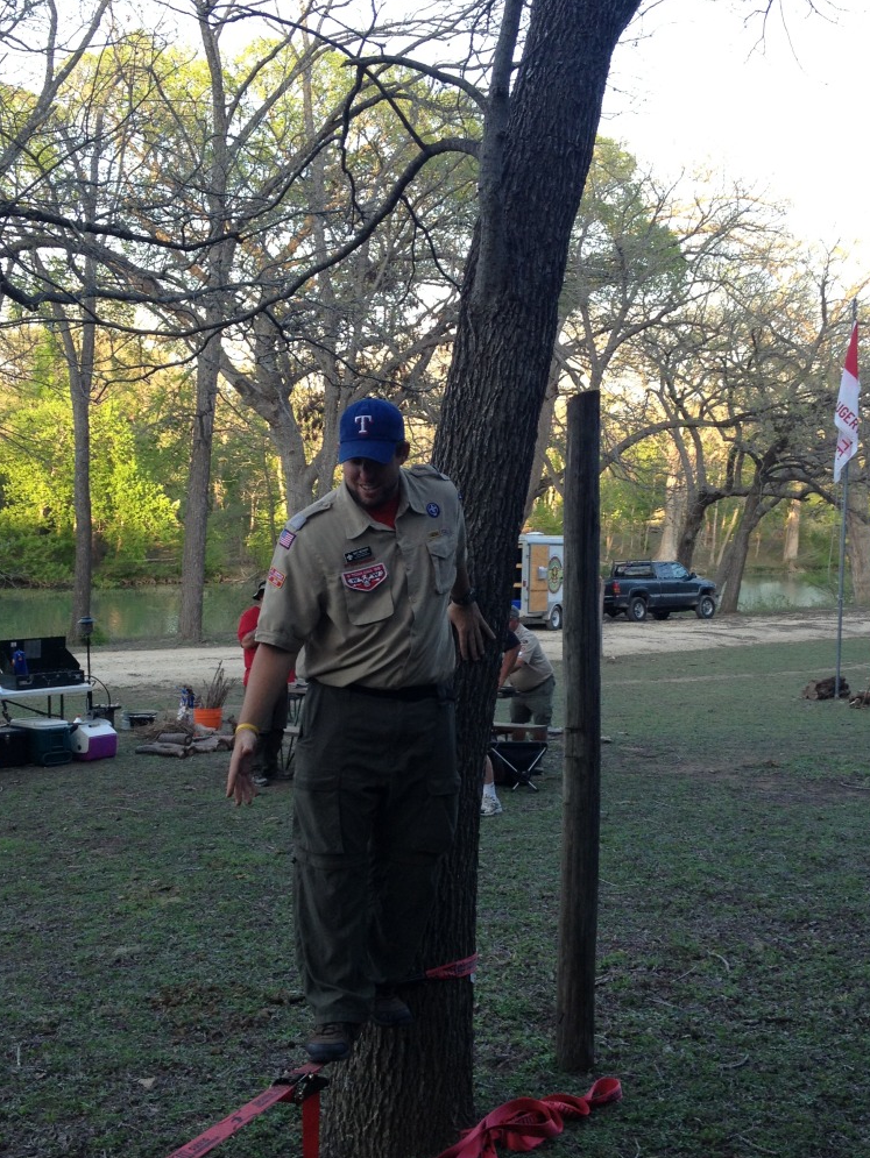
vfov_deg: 39.6
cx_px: 398
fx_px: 1607
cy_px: 642
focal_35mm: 48
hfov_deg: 30.3
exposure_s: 1/120
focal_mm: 4.28
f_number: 2.4
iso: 50
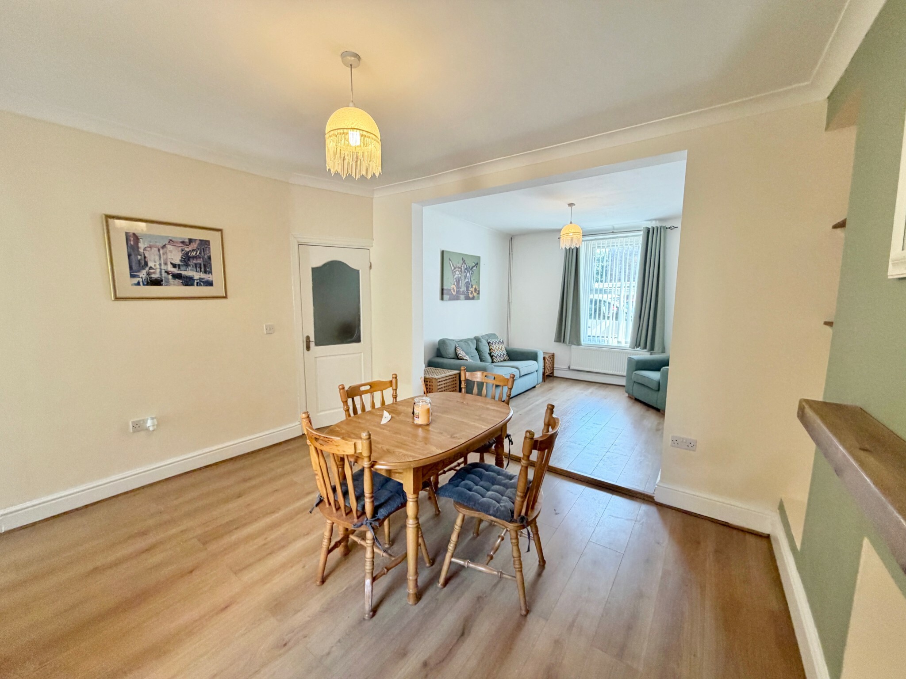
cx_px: 453
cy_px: 340
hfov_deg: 102.1
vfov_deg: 85.7
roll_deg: -0.7
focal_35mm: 14
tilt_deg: -8.7
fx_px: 366
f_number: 2.2
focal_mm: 2.22
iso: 200
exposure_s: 1/100
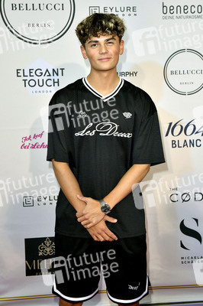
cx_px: 102
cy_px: 153
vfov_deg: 41.1
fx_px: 407
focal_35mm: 48
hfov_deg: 28.0
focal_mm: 48
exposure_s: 1/250
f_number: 6.3
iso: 800
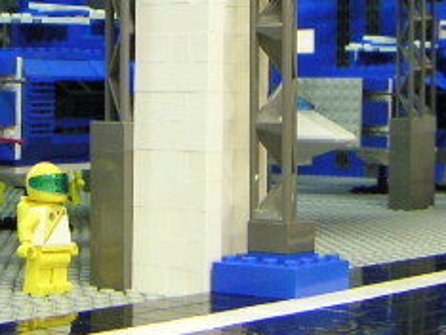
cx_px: 160
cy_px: 91
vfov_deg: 14.6
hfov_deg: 19.4
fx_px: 1303
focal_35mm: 101
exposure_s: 1/4
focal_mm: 4.8
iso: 100
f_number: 2.8
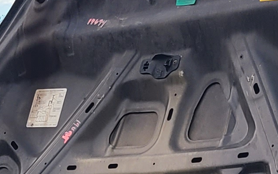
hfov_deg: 12.0
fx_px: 1326
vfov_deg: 6.8
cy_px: 523
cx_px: 122
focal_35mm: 175
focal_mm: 5.4
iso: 40
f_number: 1.8
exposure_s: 1/112
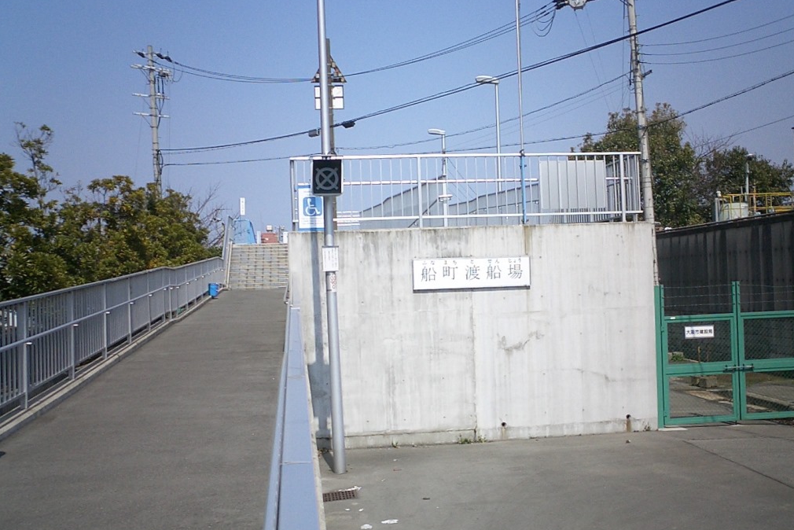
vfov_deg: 34.2
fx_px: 860
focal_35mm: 39
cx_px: 402
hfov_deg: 49.5
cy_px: 285
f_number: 3.5
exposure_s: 1/1600
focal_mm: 5.6
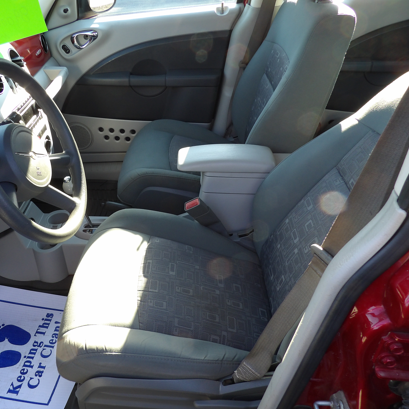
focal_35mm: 29
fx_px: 388
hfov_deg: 54.5
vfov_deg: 55.6
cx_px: 137
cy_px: 207
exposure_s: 1/64
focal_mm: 4.3
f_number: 3.2
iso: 100
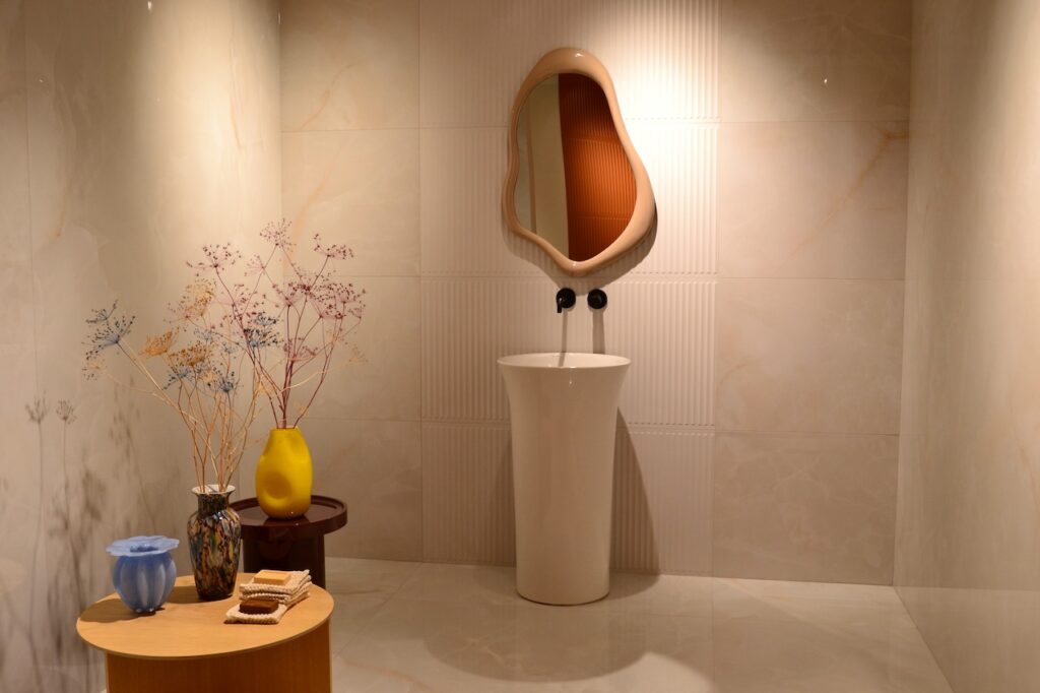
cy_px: 346
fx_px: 996
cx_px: 520
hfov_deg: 55.1
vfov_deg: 38.3
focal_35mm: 34
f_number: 8
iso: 400
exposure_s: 1/60
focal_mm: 23
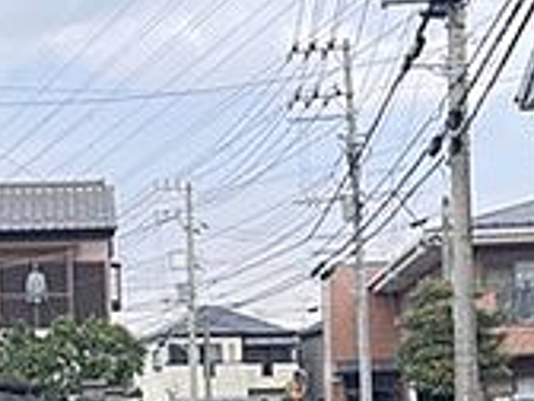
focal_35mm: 96
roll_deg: +4.0
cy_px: 549
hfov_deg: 20.3
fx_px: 1481
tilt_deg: -2.1
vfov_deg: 14.6
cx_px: 159
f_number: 1.6
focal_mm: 4.2
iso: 32
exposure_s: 1/1052
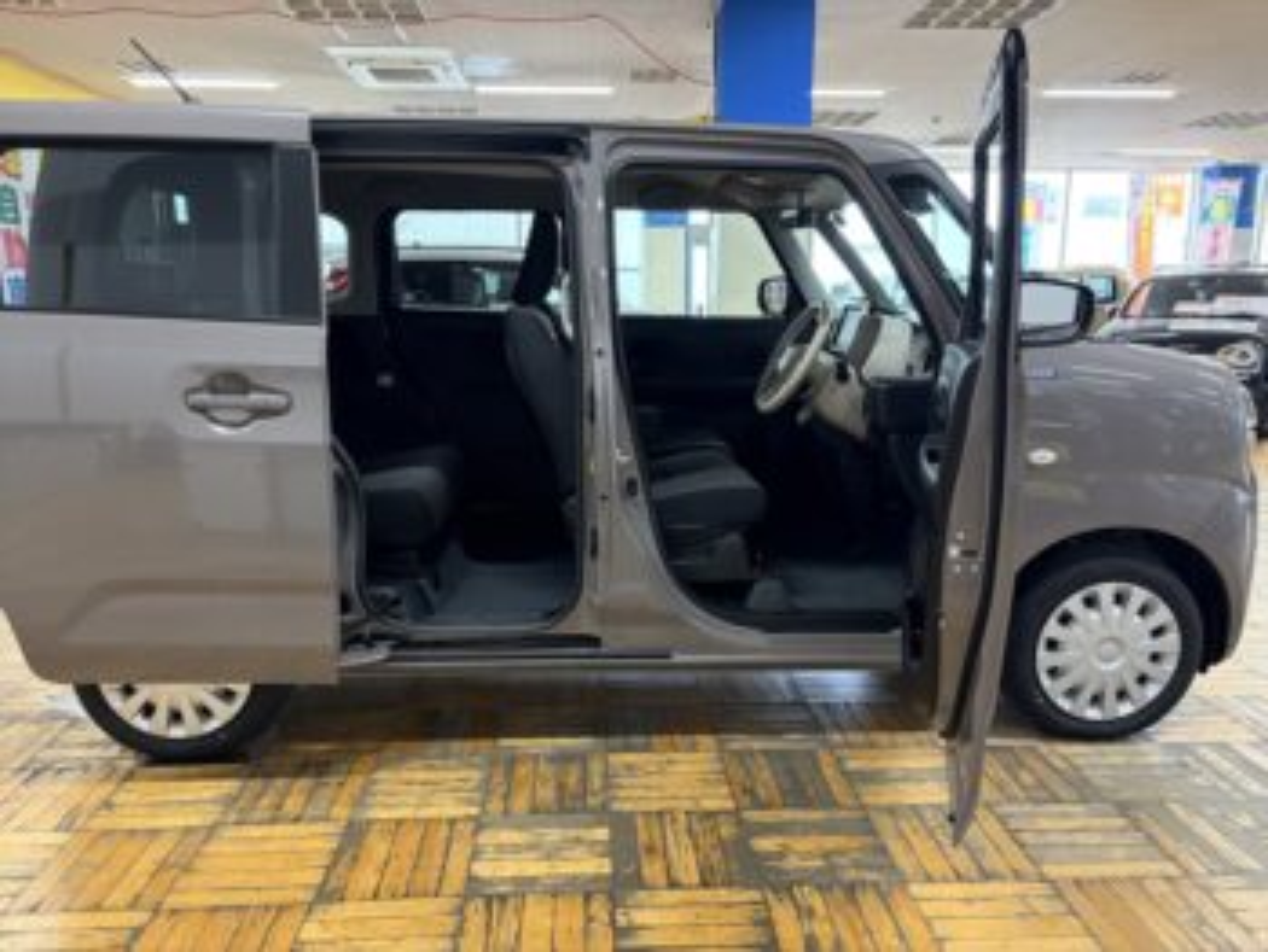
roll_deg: +1.0
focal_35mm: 26
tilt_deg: -9.3
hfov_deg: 67.3
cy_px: 476
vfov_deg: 53.1
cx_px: 634
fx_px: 953
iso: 250
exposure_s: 1/60
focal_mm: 5.96
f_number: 1.6
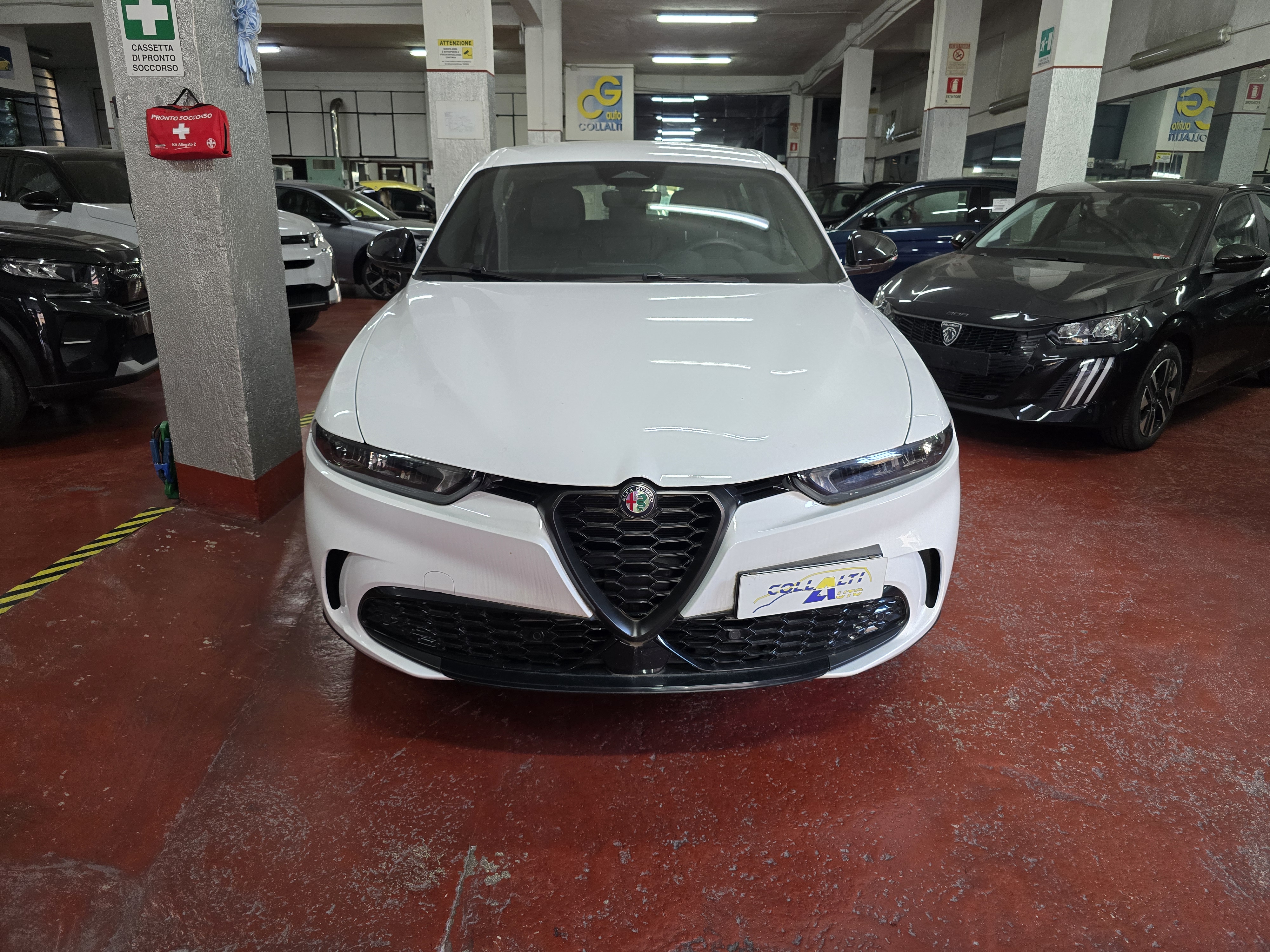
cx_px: 635
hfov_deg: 73.9
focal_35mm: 23
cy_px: 476
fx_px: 844
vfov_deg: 58.9
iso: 320
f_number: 1.7
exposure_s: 1/100
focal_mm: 6.3
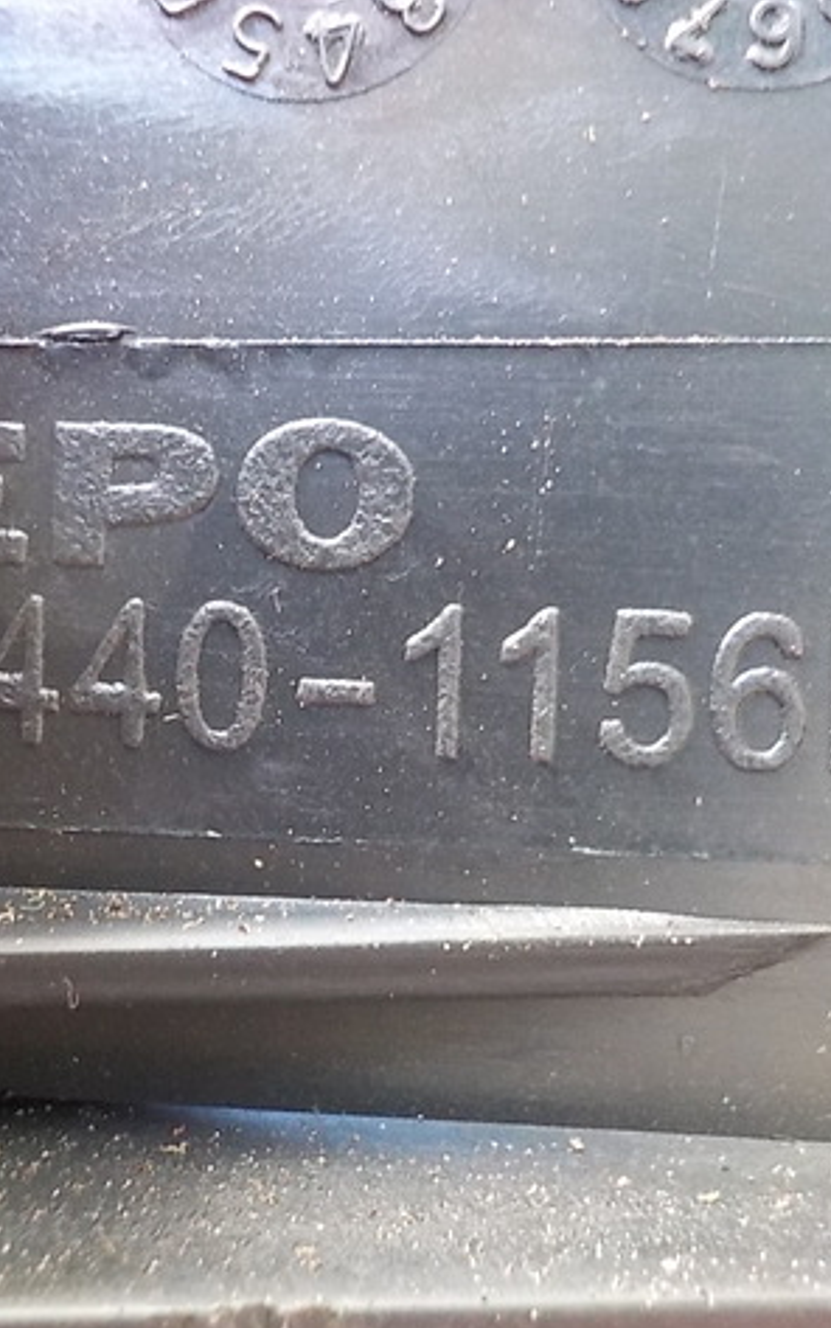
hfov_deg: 29.7
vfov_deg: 46.2
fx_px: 1557
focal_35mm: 43
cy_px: 671
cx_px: 281
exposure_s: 1/8
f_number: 3.3
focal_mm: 4.1
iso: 560
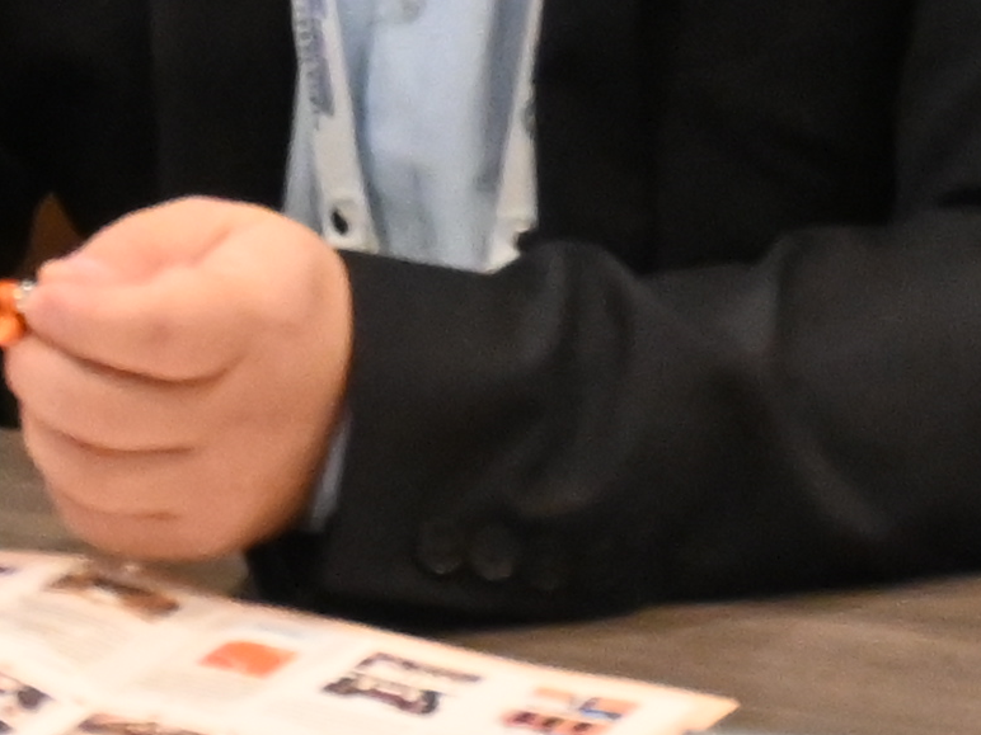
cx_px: -43
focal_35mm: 317
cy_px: -512
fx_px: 8989
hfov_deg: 6.2
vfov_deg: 4.6
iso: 3200
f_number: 4.8
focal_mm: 30.5
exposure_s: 1/80
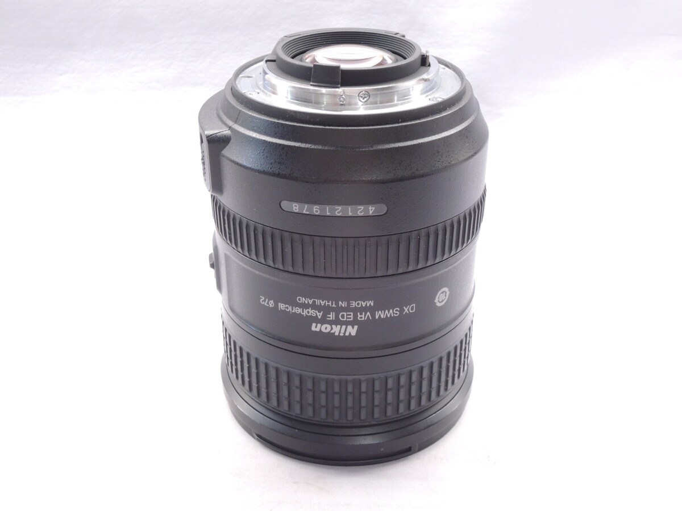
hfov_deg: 42.1
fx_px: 887
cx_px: 341
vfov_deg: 32.2
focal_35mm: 45
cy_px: 256
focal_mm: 8.1
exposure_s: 1/25
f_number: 5
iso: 400
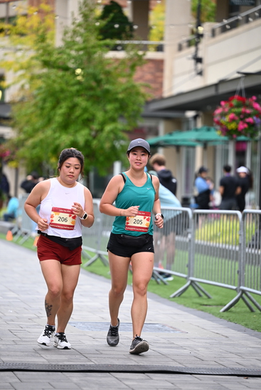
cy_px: 195
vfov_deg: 14.6
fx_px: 1521
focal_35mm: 140
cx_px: 130
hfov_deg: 9.8
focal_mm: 140
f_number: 2.8
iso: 640
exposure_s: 1/1600
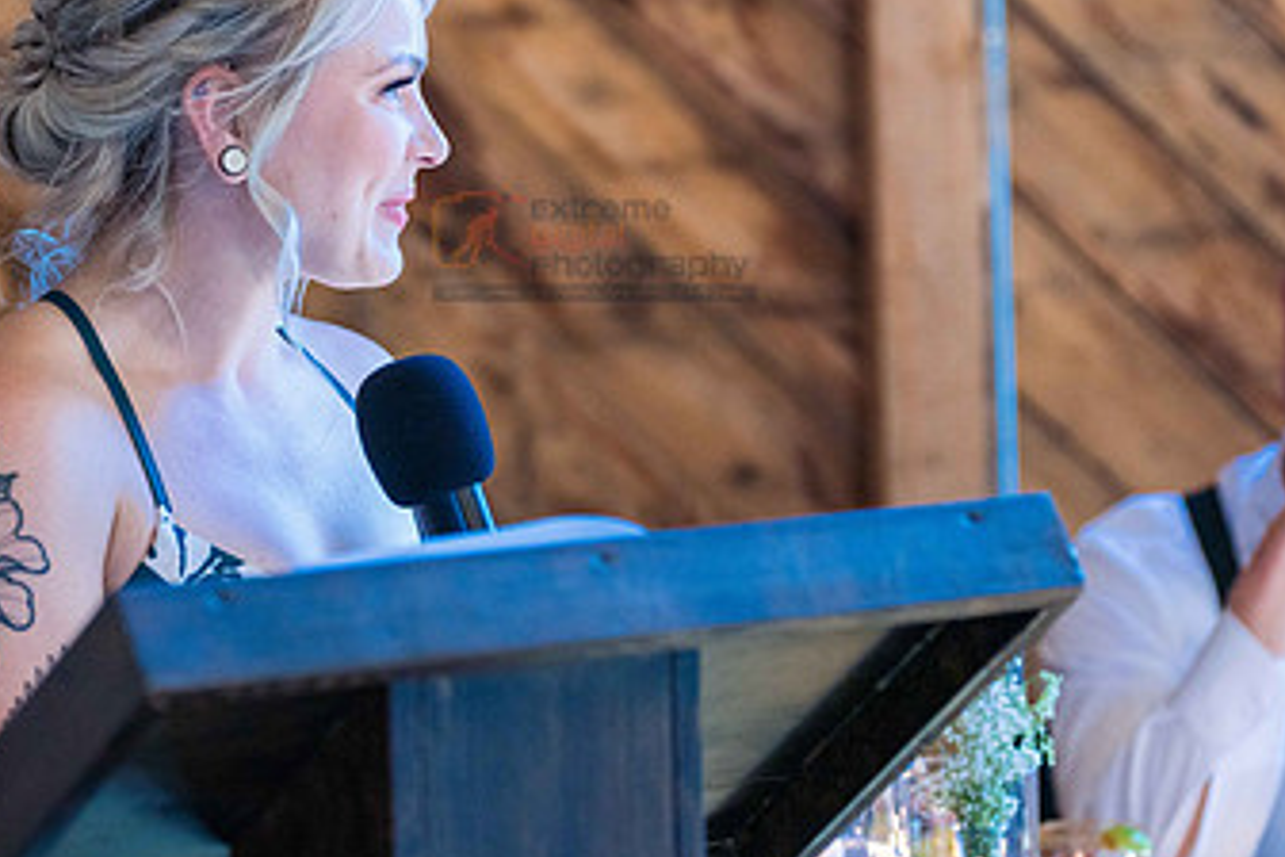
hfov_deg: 12.2
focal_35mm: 169
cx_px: 597
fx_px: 6032
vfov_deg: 8.1
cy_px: 243
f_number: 2.8
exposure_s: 1/320
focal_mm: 98
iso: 1000
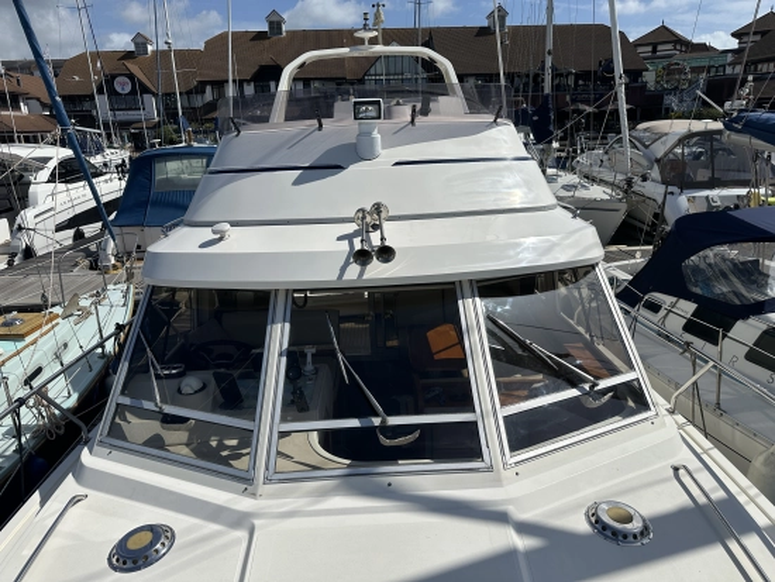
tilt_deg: -16.9
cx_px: 388
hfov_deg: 71.6
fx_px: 538
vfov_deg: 56.9
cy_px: 291
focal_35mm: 24
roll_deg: +1.9
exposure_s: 1/13699
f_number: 1.78
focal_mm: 6.86
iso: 80
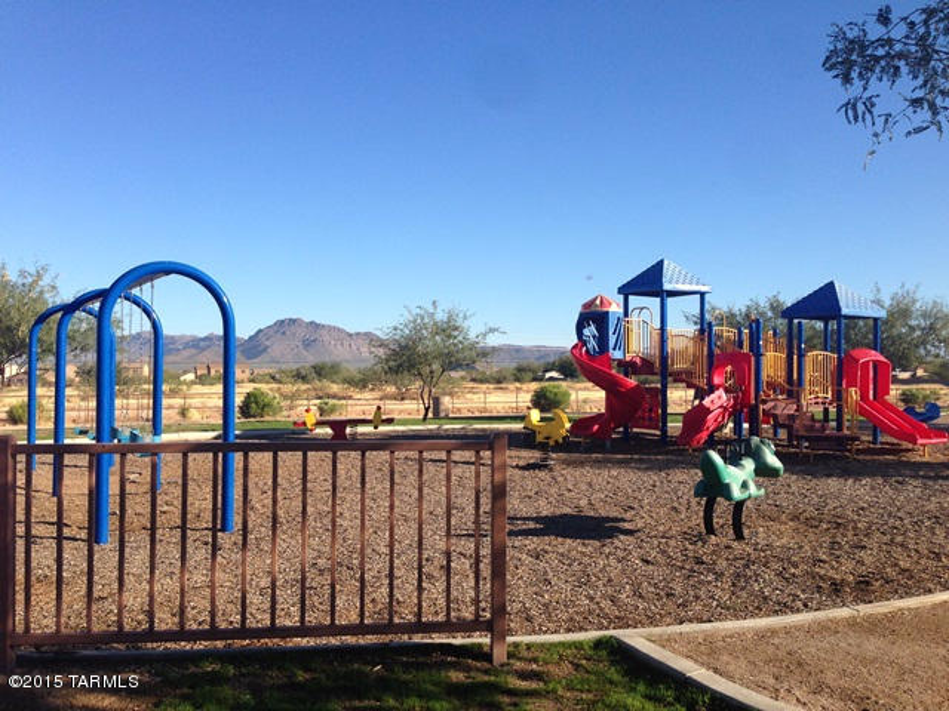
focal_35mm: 33
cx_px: 474
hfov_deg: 55.4
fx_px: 905
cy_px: 356
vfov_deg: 42.9
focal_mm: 4.12
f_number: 2.4
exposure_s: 1/1261
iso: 50
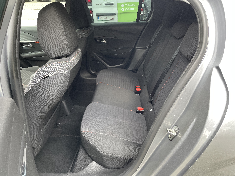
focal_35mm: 26
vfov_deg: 53.1
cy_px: 88
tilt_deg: -26.5
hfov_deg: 67.3
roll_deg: +1.1
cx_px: 118
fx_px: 177
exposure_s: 1/121
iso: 100
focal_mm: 4.2
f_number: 1.6
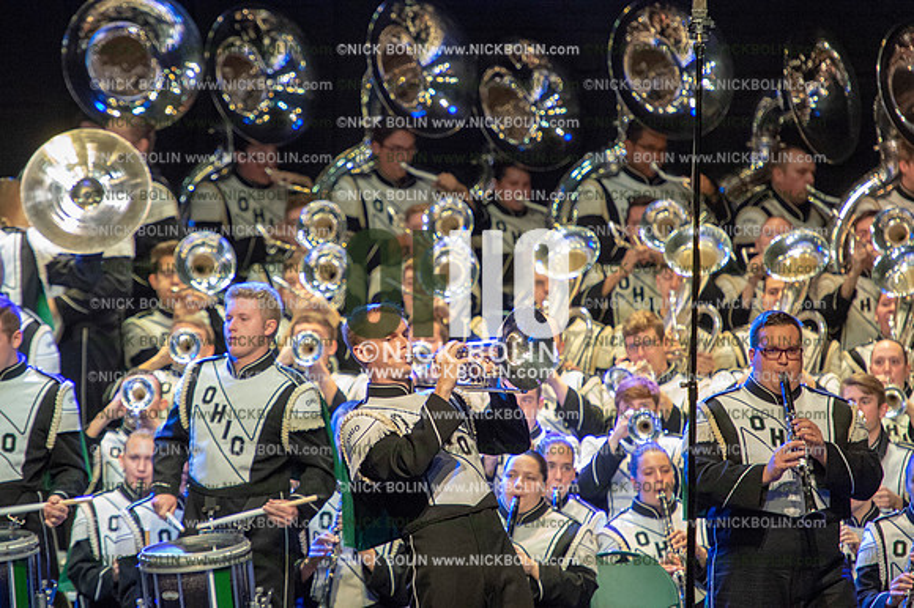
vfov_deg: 4.3
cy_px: 304
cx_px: 457
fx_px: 8120
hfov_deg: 6.4
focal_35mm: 320
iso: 8000
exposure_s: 1/250
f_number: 5.6
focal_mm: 320
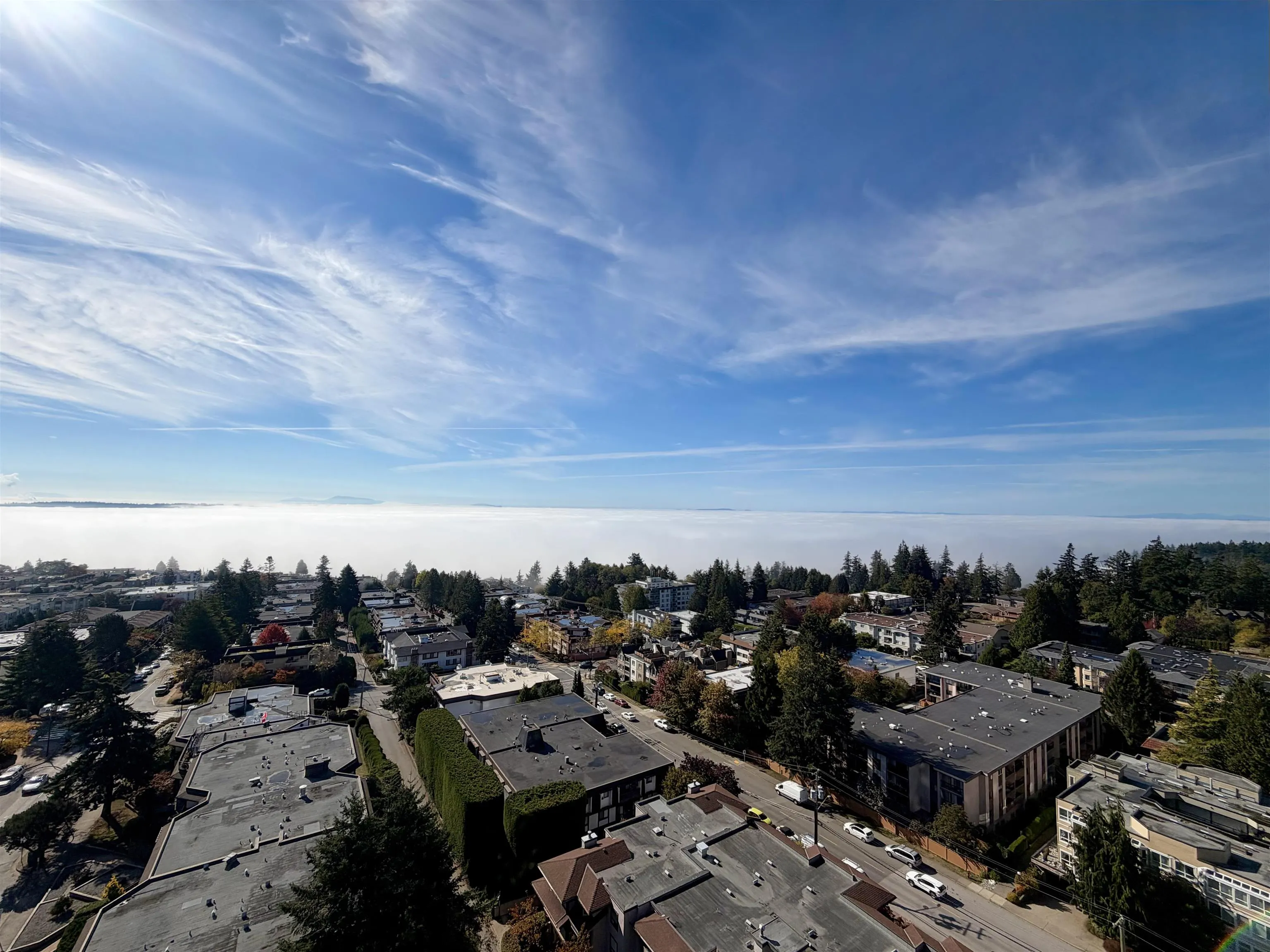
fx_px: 514
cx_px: 635
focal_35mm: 14
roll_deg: -1.5
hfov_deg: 102.1
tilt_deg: +4.0
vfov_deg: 85.7
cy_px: 476
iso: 20
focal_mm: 2.22
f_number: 2.2
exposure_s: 1/1901
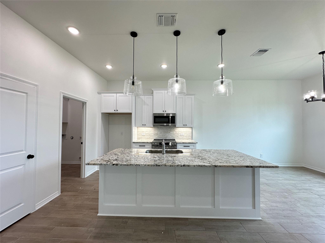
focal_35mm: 14
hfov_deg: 102.1
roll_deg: -0.2
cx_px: 162
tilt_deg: +2.0
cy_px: 122
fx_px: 131
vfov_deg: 85.7
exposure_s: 1/120
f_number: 2.2
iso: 160
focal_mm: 2.22
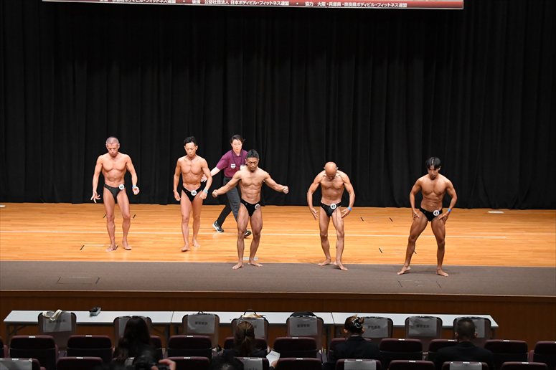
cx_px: 278
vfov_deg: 14.7
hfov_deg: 21.9
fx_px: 1436
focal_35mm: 93
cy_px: 185
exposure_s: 1/400
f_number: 5.6
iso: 5000
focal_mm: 62
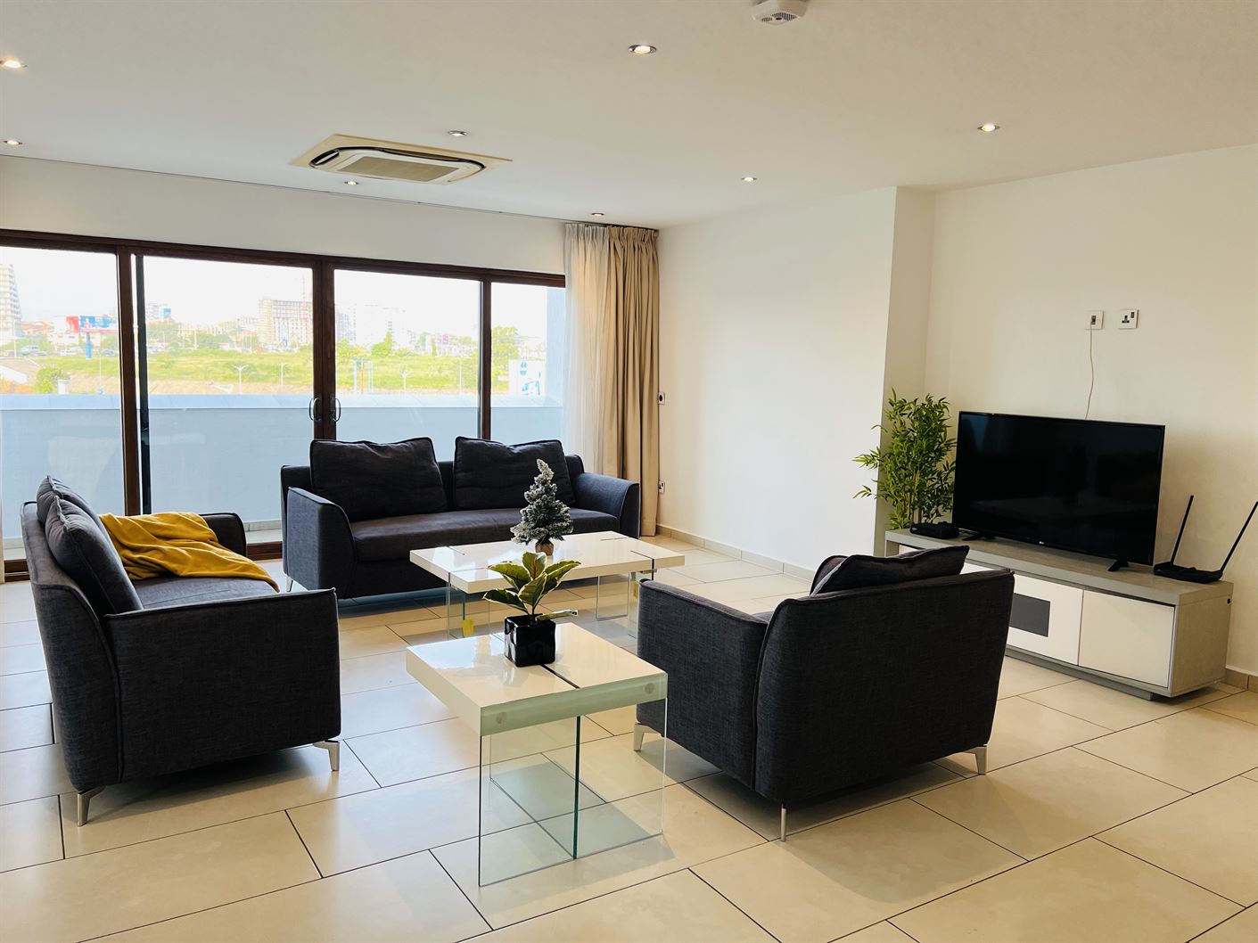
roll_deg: -1.4
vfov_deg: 53.1
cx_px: 629
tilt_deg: -6.6
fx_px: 945
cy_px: 472
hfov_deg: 67.3
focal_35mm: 26
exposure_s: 1/100
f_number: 1.5
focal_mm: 5.7
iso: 80
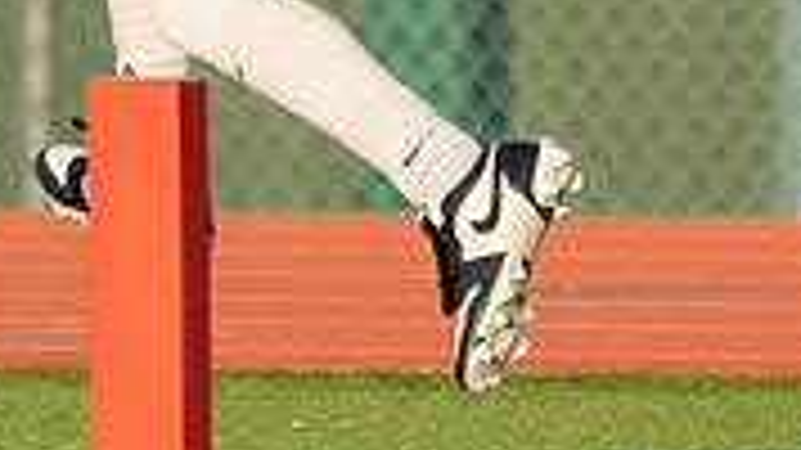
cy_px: -389
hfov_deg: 0.8
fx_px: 56565
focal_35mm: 2664
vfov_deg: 0.5
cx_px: 263
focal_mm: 400
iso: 800
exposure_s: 1/1250
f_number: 5.6
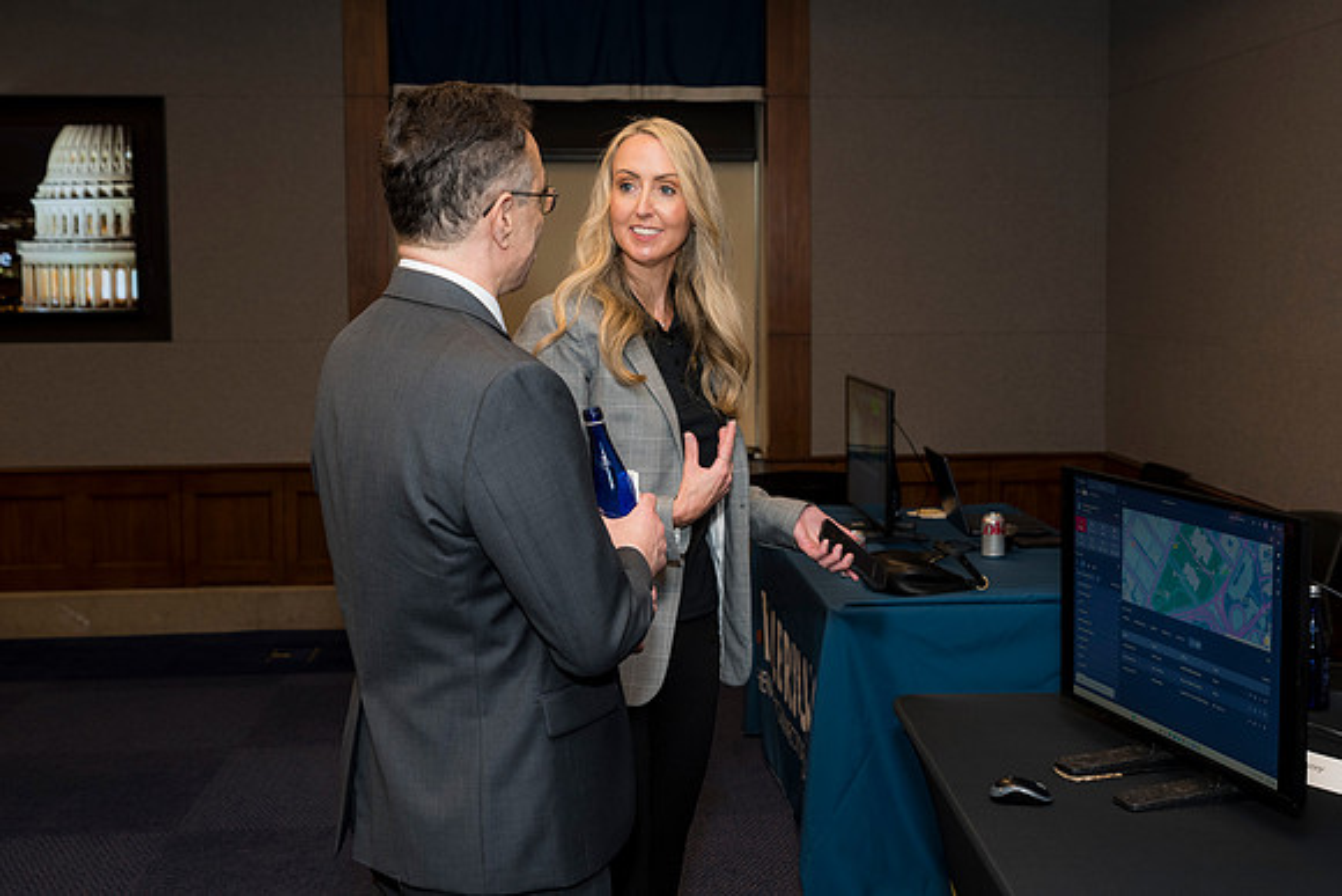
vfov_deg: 29.9
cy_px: 448
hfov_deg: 43.6
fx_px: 1678
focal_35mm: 45
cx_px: 671
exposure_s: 1/125
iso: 800
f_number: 5
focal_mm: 45
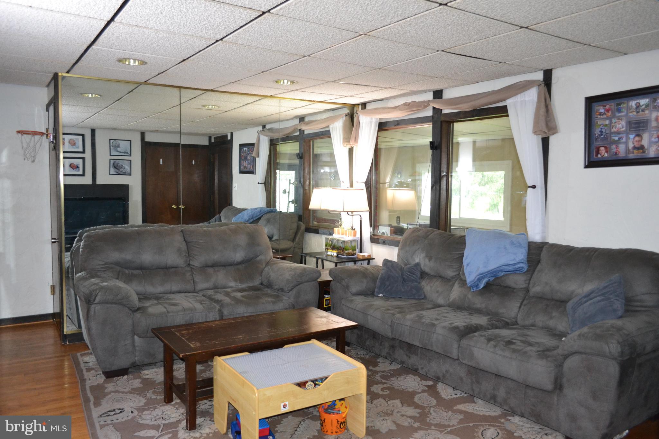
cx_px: 330
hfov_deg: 67.4
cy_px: 220
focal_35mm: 27
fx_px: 494
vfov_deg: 47.9
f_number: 3.5
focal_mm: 18
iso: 1600
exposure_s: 1/60
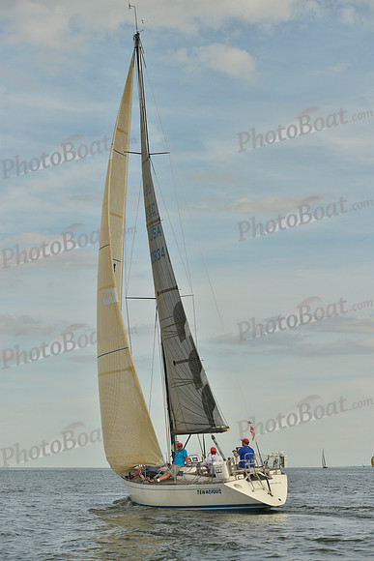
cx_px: 187
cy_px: 280
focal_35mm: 70
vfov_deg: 28.8
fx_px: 1090
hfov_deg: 19.5
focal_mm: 70
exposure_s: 1/1250
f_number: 6.3
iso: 200
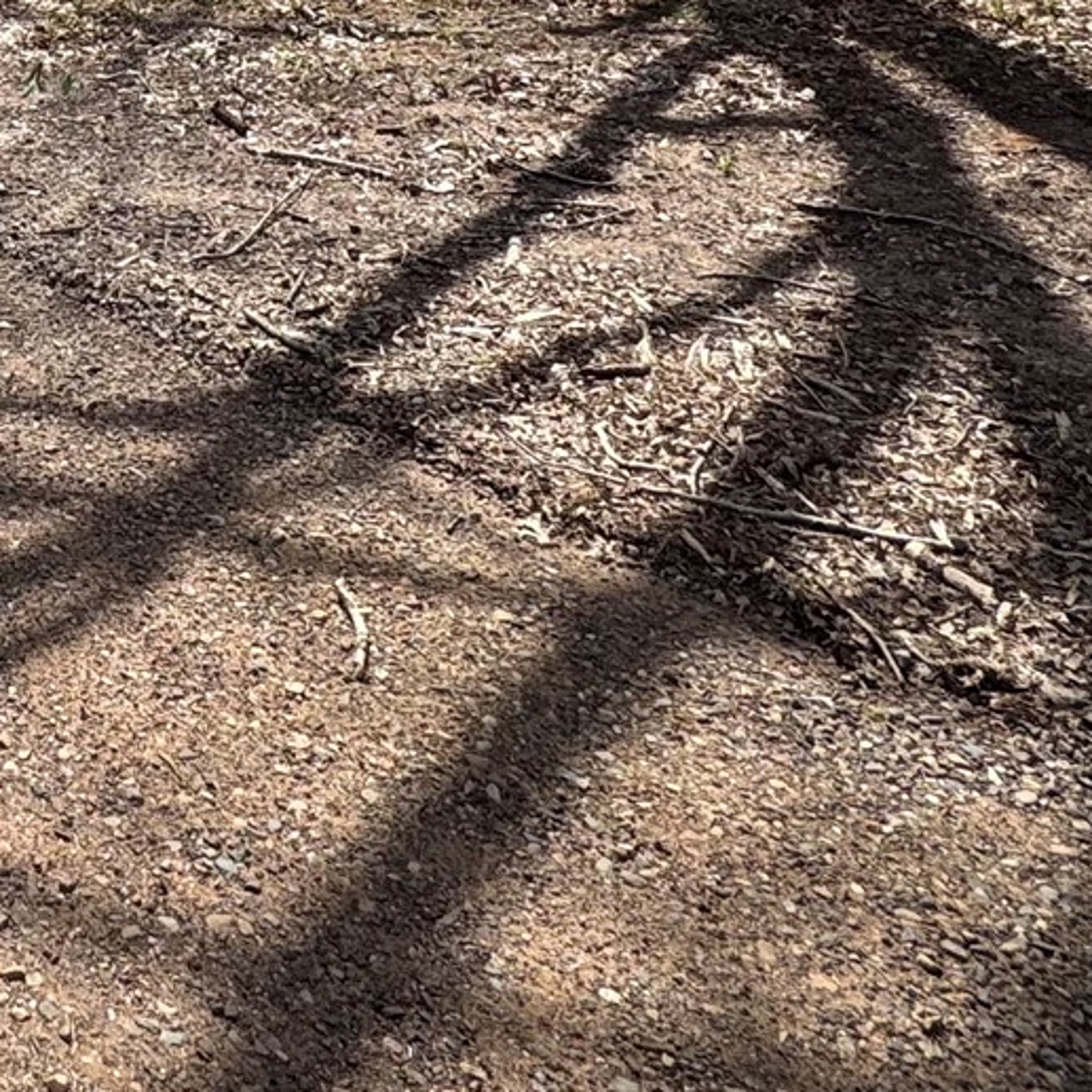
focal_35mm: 49
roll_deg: +0.7
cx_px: -283
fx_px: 1749
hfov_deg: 29.0
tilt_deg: +2.1
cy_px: -463
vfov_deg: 26.8
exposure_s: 1/1420
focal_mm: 2.22
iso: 50
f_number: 2.2
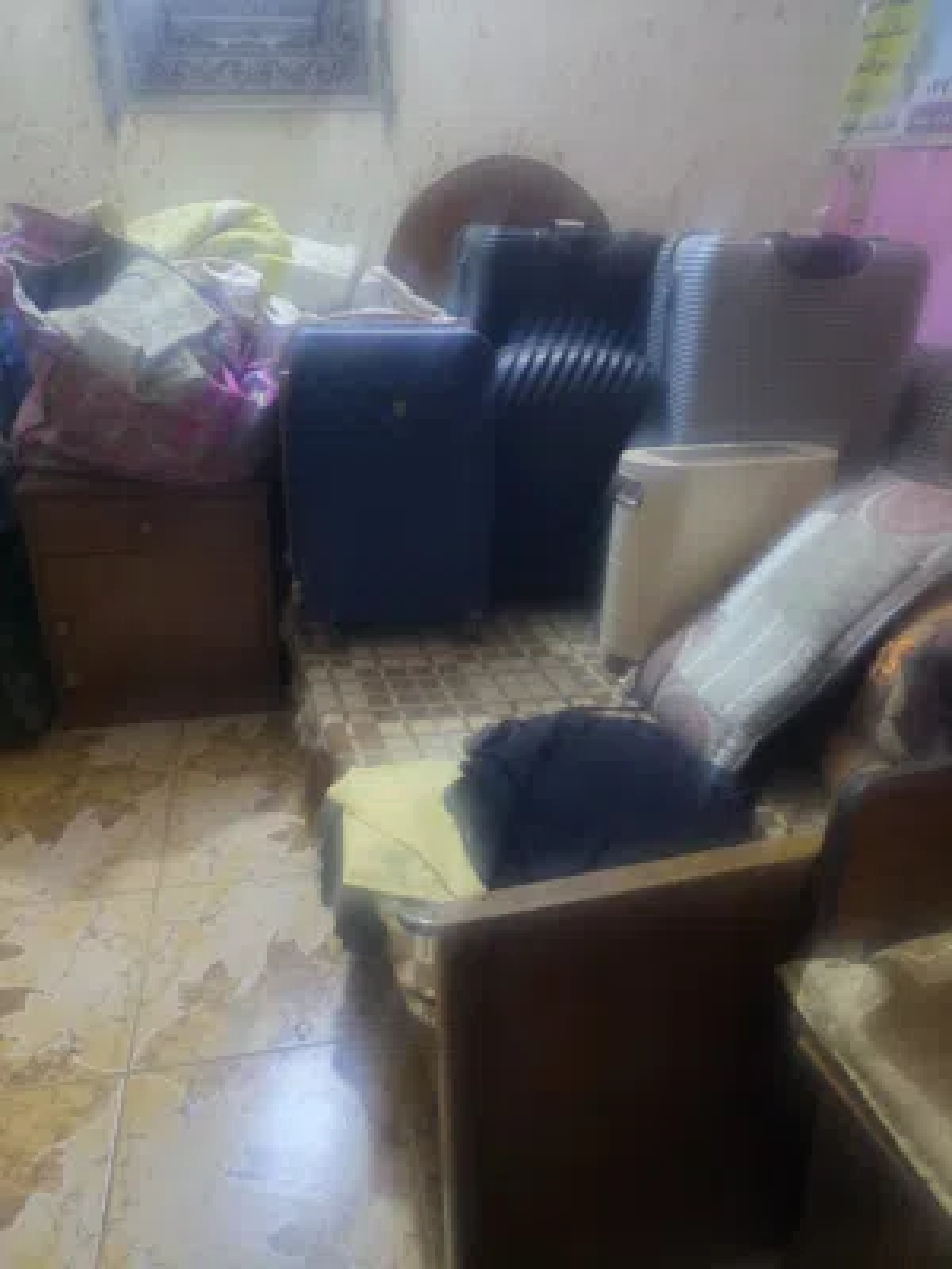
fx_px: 843
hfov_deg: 58.9
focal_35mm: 23
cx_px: 476
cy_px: 634
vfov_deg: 73.9
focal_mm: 6.3
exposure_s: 1/100
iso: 1000
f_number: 1.7
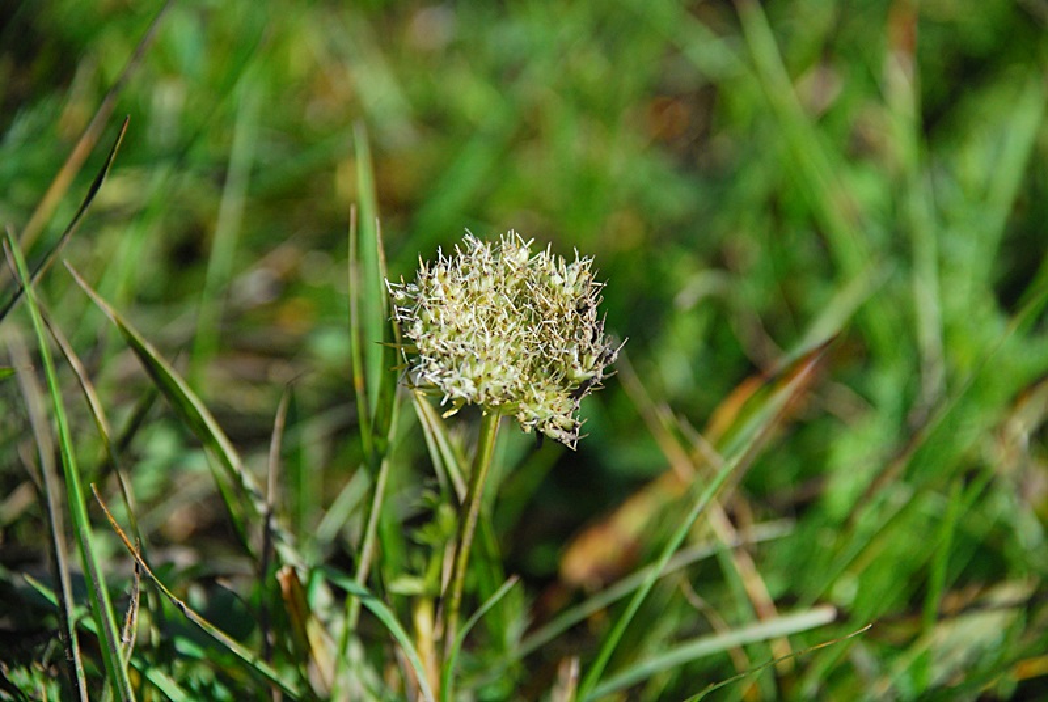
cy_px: 351
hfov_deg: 10.1
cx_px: 524
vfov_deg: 6.8
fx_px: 5904
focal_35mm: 202
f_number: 5.6
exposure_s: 1/1000
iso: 400
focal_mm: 135
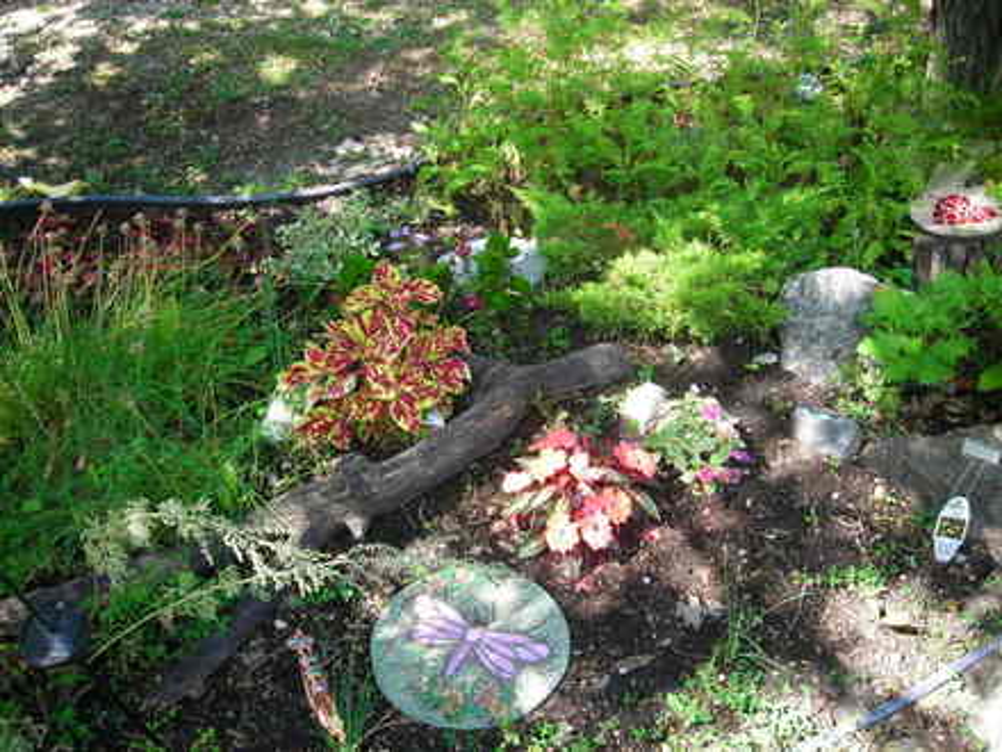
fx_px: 1100
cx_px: 501
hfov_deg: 49.0
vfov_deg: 37.7
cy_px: 376
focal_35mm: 38
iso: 50
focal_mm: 6.3
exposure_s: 1/54.8
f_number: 3.2
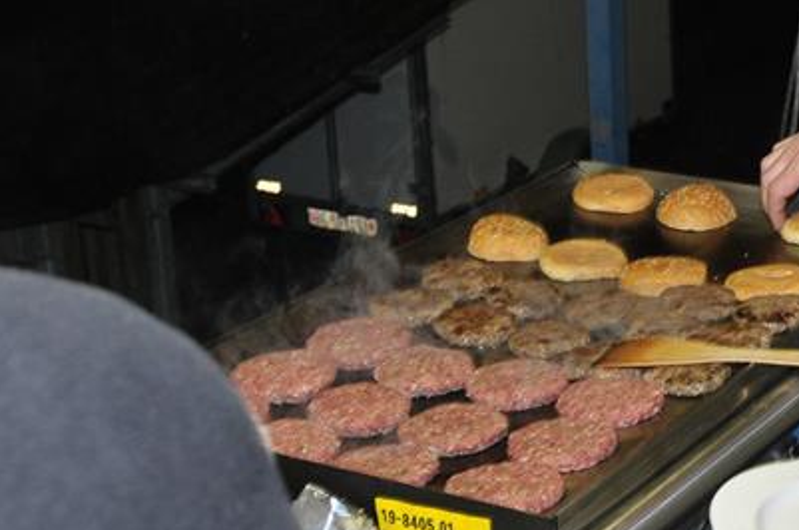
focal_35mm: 92
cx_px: 813
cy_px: 133
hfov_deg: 21.3
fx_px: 2039
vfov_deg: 14.8
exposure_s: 1/60
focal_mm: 24
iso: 320
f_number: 5
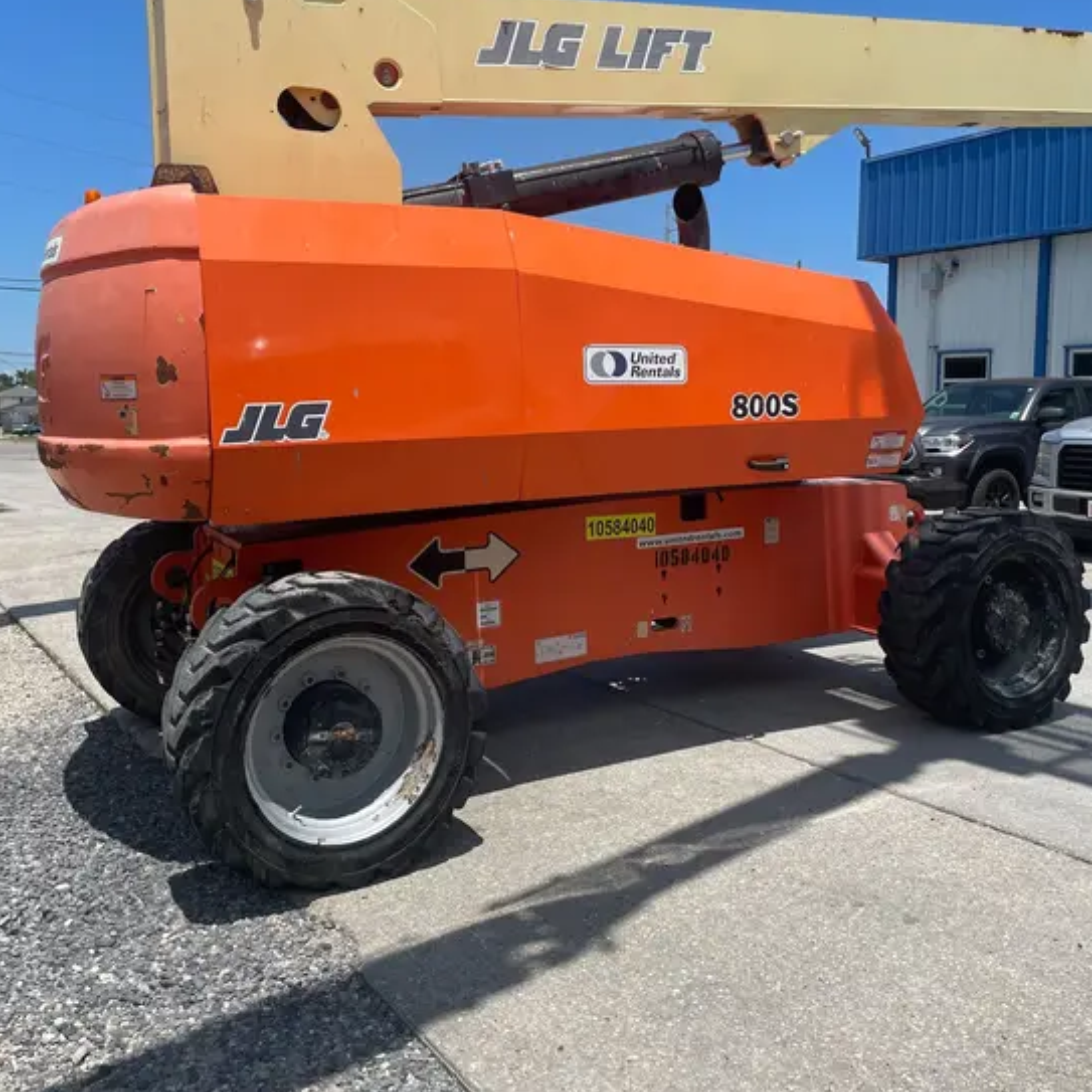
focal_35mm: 31
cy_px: 466
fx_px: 1106
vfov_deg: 52.3
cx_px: 549
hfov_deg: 52.5
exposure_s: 1/3861
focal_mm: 4.2
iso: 32
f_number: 1.6
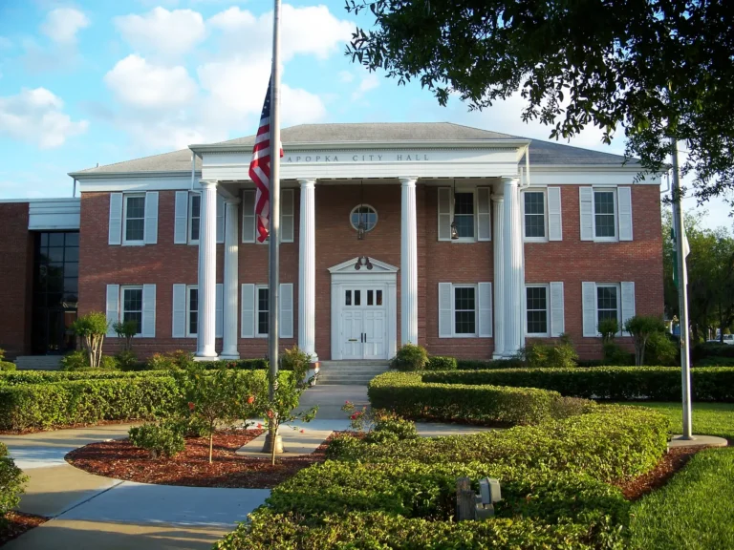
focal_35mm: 37
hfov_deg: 50.1
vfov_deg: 38.7
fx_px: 785
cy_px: 275
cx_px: 367
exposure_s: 1/200
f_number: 2.8
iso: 64
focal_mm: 7.8
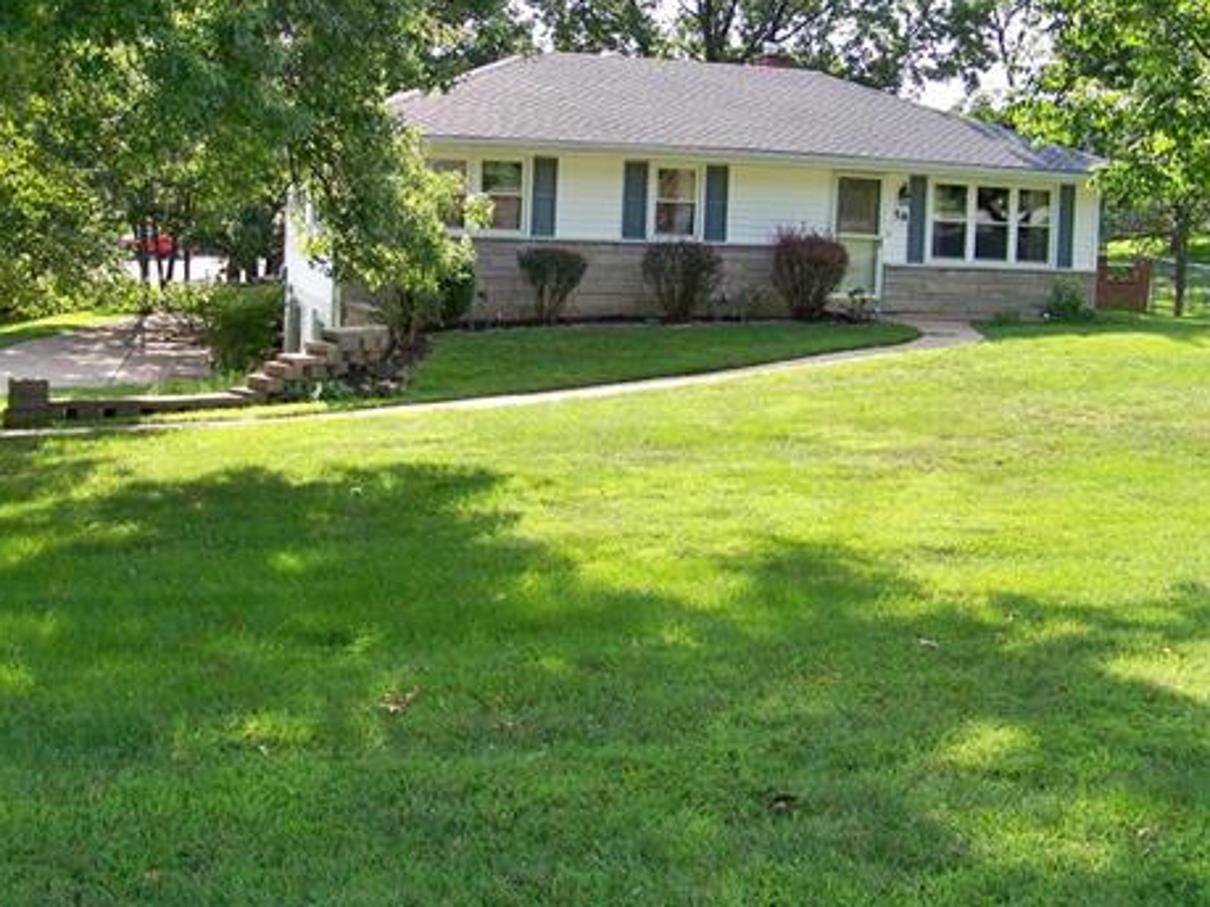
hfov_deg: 41.2
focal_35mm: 46
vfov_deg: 31.3
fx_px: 1608
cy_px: 306
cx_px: 538
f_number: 2.8
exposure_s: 1/400
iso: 80
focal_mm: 5.85
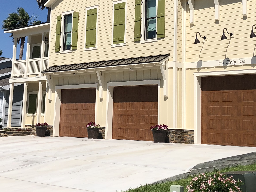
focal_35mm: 64
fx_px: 473
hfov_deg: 30.3
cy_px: 51
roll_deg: -1.9
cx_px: 129
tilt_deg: +11.0
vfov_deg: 22.7
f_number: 1.8
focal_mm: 3.99
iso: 20
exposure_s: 1/4367
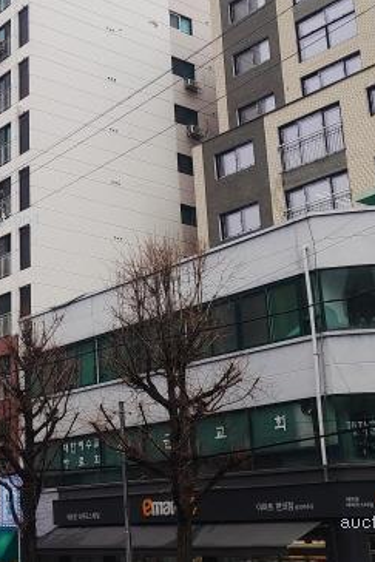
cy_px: 230
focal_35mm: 64
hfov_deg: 20.6
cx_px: 5
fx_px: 999
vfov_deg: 31.3
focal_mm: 4.77
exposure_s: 1/1195
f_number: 1.75
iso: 101
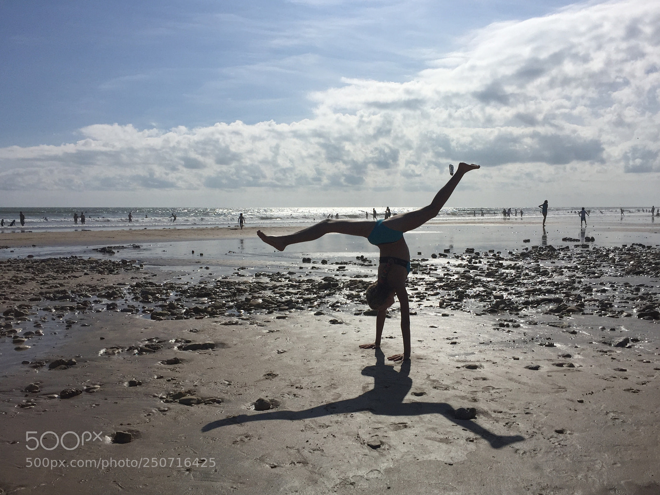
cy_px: 248
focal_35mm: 29
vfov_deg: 48.2
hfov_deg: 61.7
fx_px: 553
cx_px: 330
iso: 32
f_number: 2.2
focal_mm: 4.15
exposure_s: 1/13333
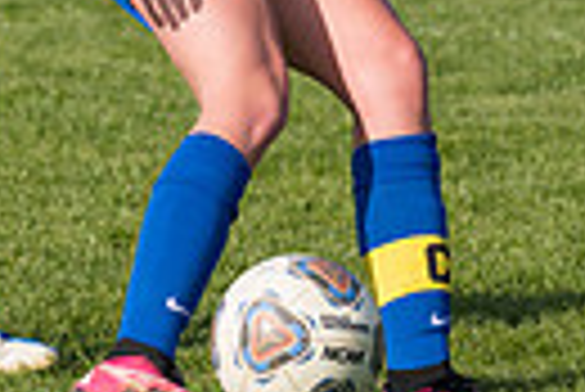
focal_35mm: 938
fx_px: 15259
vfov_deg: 1.5
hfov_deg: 2.2
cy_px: -277
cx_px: 198
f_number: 5.6
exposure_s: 1/1600
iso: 250
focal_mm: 210
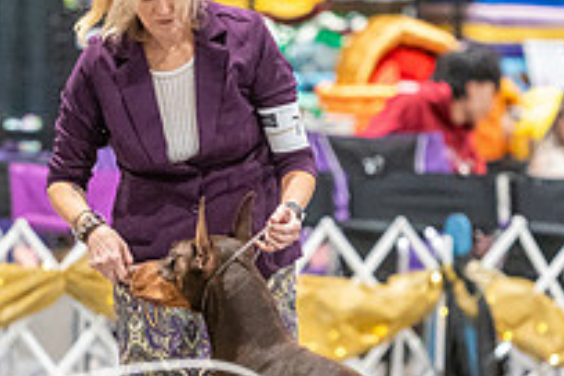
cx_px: 337
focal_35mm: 570
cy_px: 264
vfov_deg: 2.4
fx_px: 8929
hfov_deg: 3.6
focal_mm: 200
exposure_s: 1/250
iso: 6400
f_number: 2.8
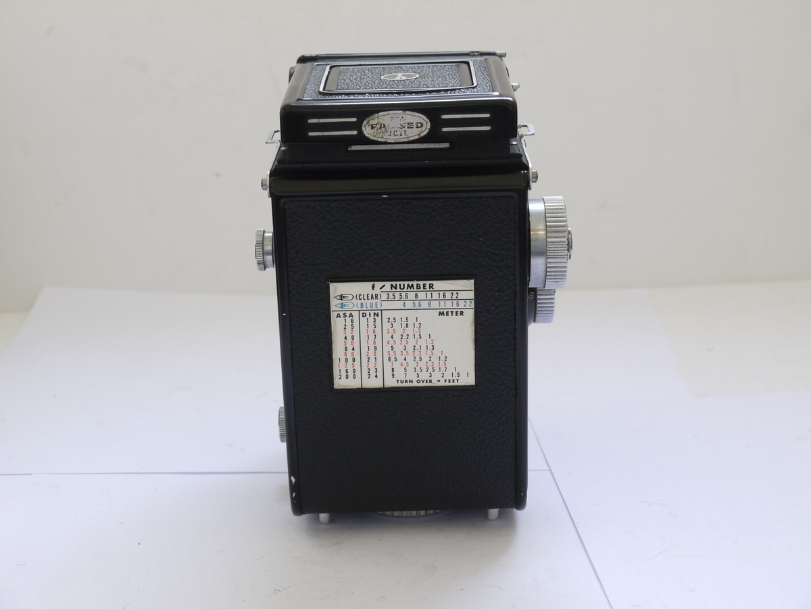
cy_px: 304
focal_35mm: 66
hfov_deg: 29.4
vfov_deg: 22.3
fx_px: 1546
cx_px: 406
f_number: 10
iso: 400
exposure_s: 1/13
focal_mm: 33
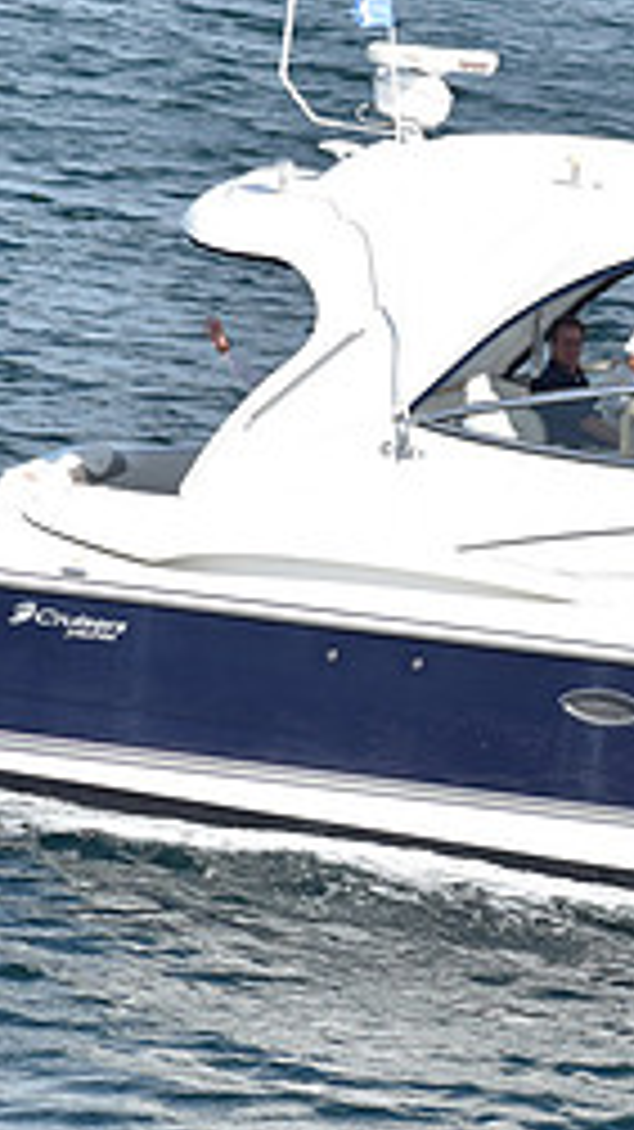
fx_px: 12595
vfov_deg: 5.1
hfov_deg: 2.9
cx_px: 1084
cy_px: 718
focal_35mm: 421
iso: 400
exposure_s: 1/1000
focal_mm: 116
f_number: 9.5
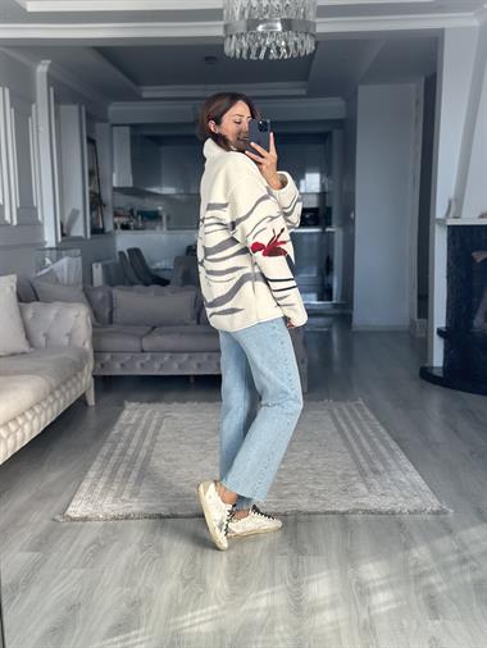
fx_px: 900
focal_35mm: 48
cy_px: 324
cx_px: 244
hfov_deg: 30.3
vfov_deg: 39.6
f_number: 1.78
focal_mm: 6.86
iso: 80
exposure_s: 1/203
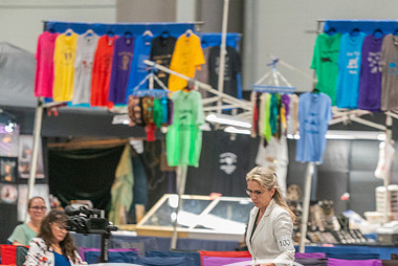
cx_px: 258
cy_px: 207
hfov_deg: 5.6
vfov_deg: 3.7
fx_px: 4094
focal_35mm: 370
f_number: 2.8
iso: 5000
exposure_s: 1/250
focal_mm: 200
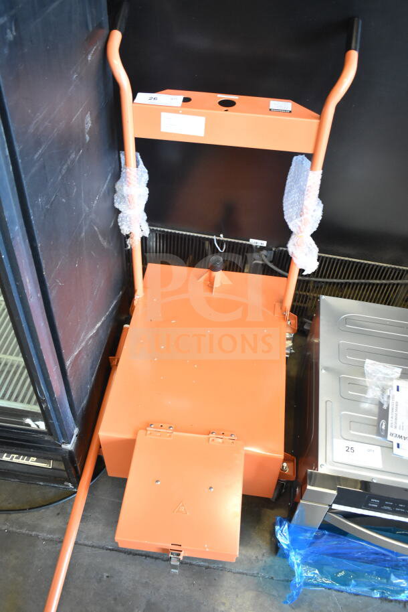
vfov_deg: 61.9
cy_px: 306
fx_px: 510
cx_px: 204
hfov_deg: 43.6
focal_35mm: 30
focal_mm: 20
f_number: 3.5
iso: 1600
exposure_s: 1/50
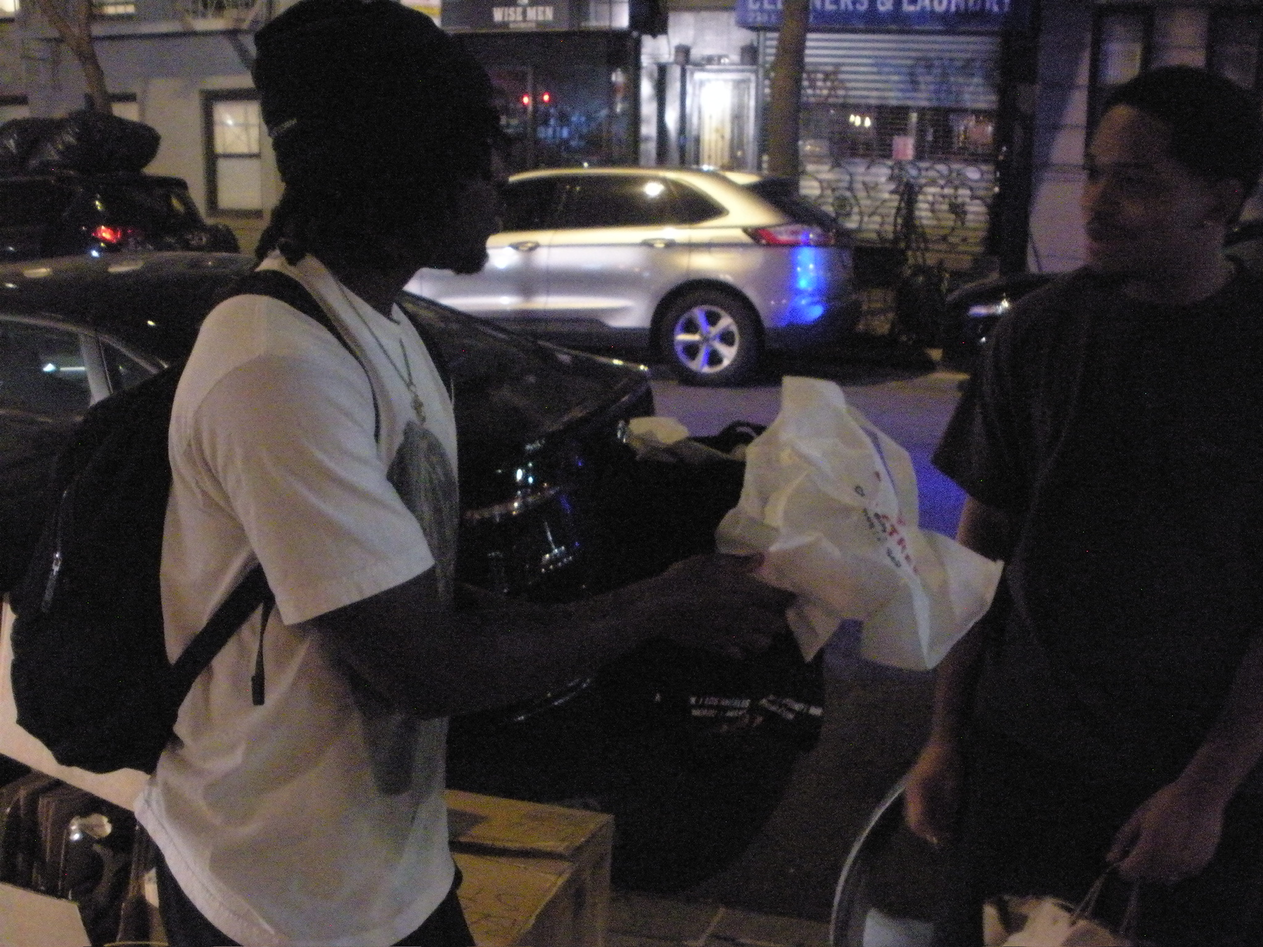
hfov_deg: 51.4
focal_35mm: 36
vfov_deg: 39.7
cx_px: 632
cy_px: 474
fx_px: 1313
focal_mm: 6.3
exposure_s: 1/10
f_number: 3.5
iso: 1600
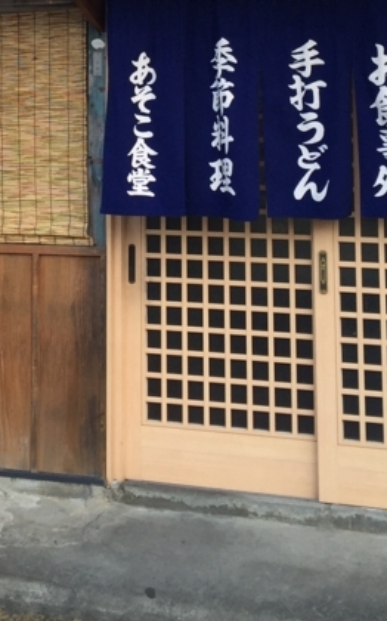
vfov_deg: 26.1
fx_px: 1267
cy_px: 6
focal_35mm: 75
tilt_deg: +6.7
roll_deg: +0.1
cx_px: 72
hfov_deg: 17.2
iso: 32
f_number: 2.2
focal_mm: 4.15
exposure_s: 1/120
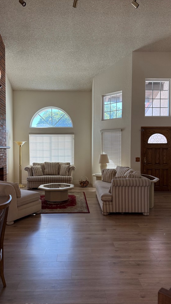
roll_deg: -0.4
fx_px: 218
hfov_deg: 42.9
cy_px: 154
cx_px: 80
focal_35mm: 27
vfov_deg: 69.9
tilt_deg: -1.1
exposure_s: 1/214
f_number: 1.78
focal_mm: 6.76
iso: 200
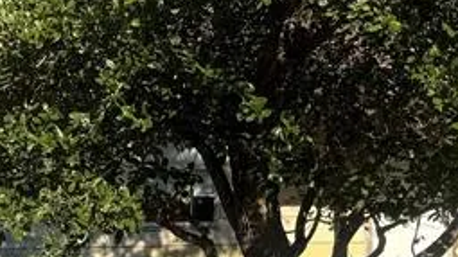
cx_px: 142
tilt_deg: +5.6
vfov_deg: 11.5
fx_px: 1274
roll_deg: +1.5
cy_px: 119
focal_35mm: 105
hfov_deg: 20.3
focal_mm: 6.76
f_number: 1.78
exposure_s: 1/3145
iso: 80
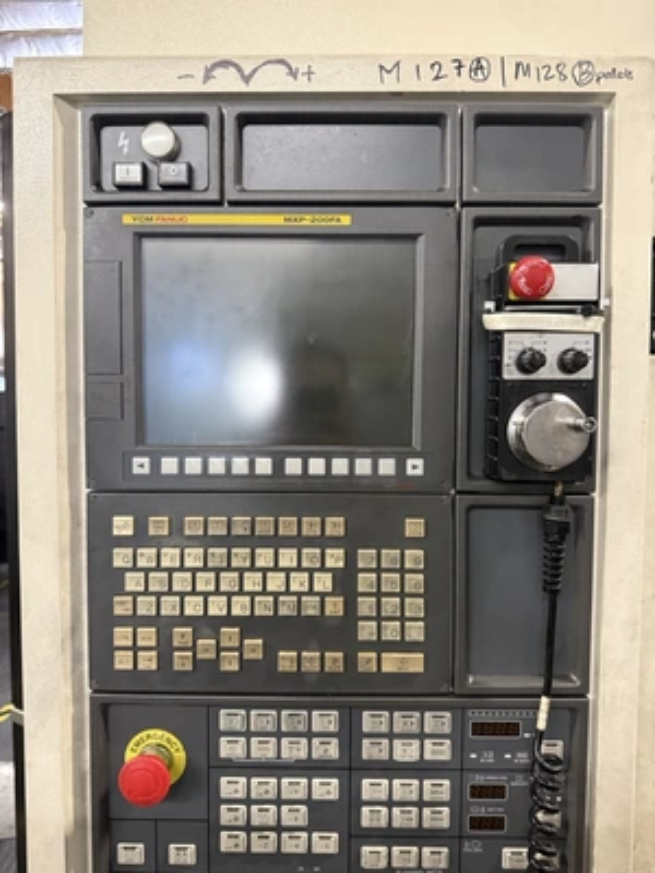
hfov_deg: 56.8
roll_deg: +0.2
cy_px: 436
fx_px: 606
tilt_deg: -2.5
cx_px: 328
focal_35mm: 24
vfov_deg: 71.6
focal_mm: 6.76
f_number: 1.78
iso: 500
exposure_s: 1/60
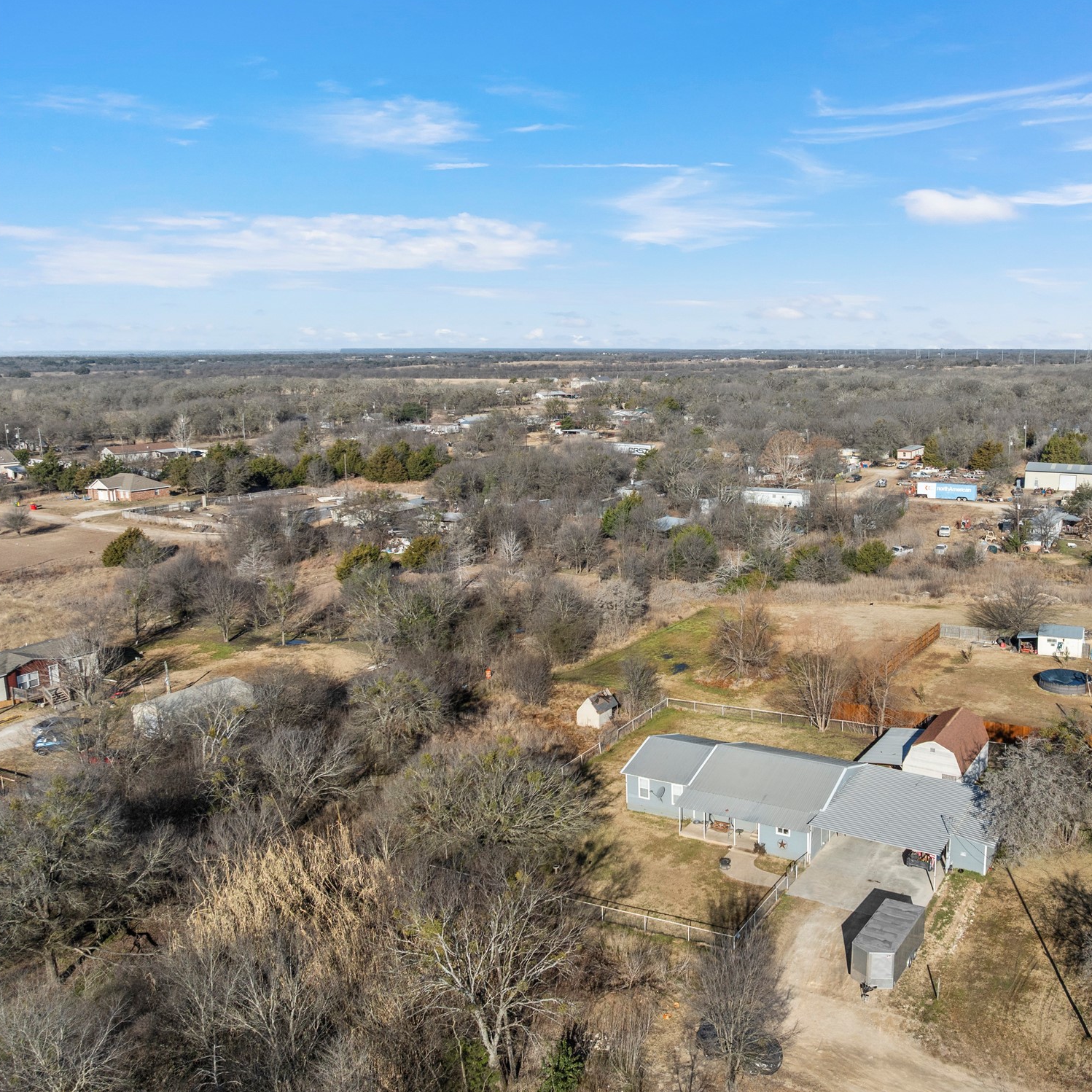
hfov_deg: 54.4
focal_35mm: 29
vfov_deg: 55.6
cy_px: 541
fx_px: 1035
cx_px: 738
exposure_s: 1/2500
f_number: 2.8
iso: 100
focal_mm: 12.29
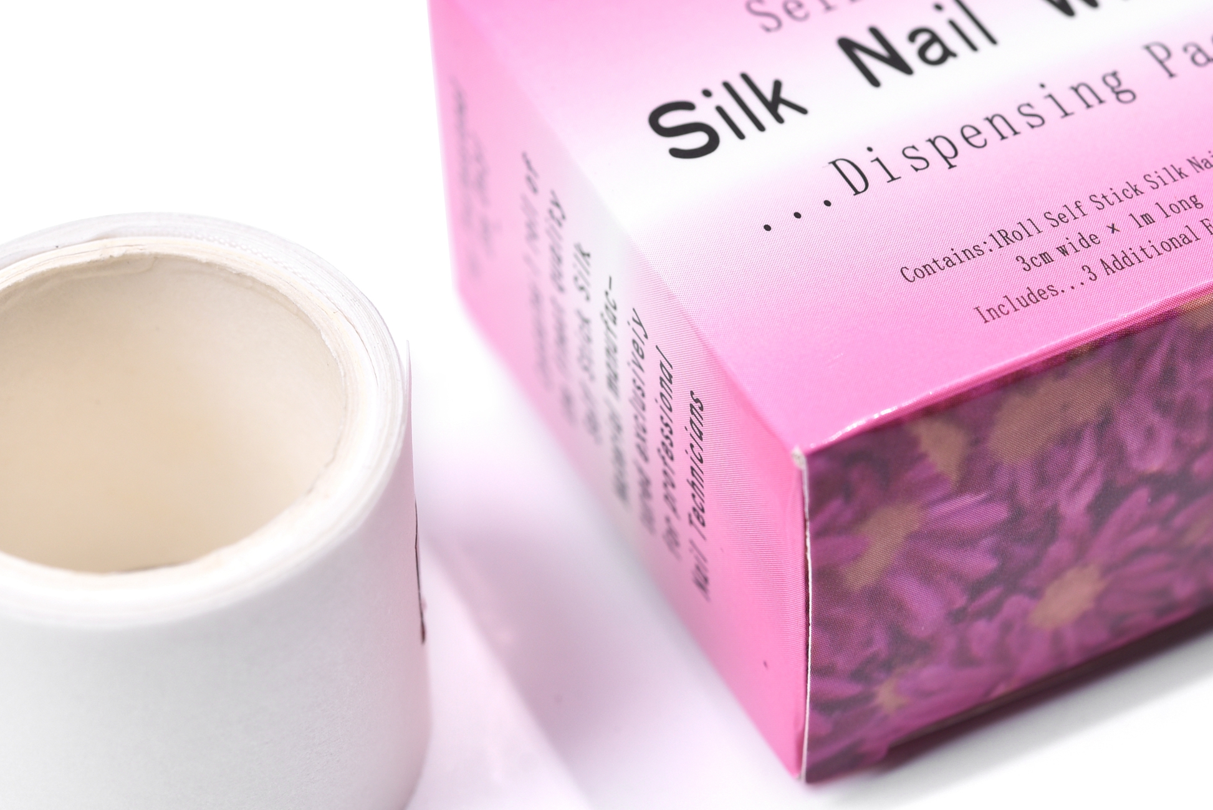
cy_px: 331
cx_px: 749
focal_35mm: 111
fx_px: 3741
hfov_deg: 18.4
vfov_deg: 12.3
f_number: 9
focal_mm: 60
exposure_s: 1/125
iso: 100
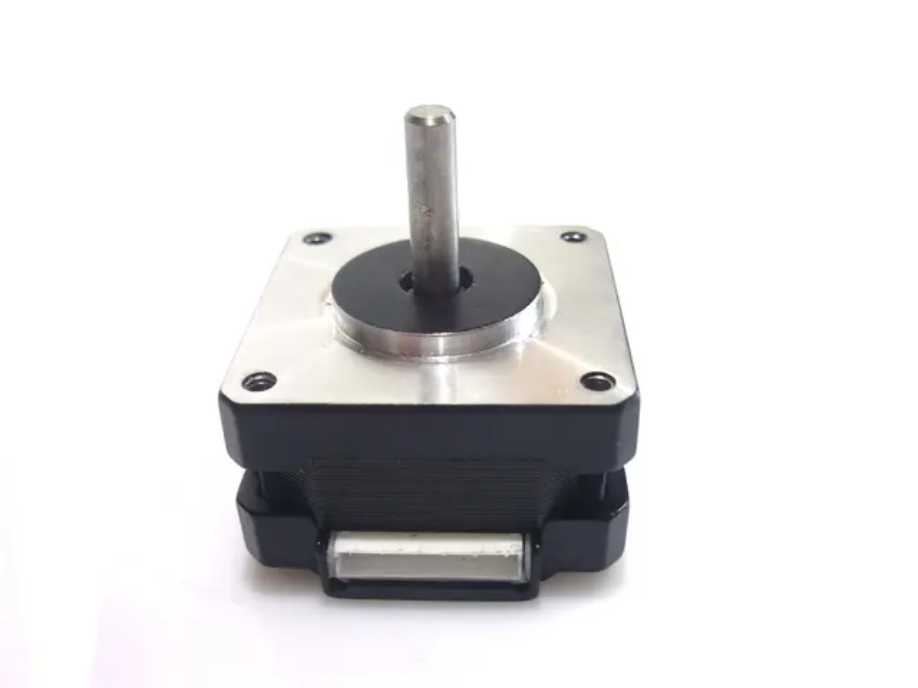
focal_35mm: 33
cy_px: 344
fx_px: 875
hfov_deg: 55.4
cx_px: 459
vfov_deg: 42.9
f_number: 2.8
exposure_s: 1/60
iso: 80
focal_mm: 5.5
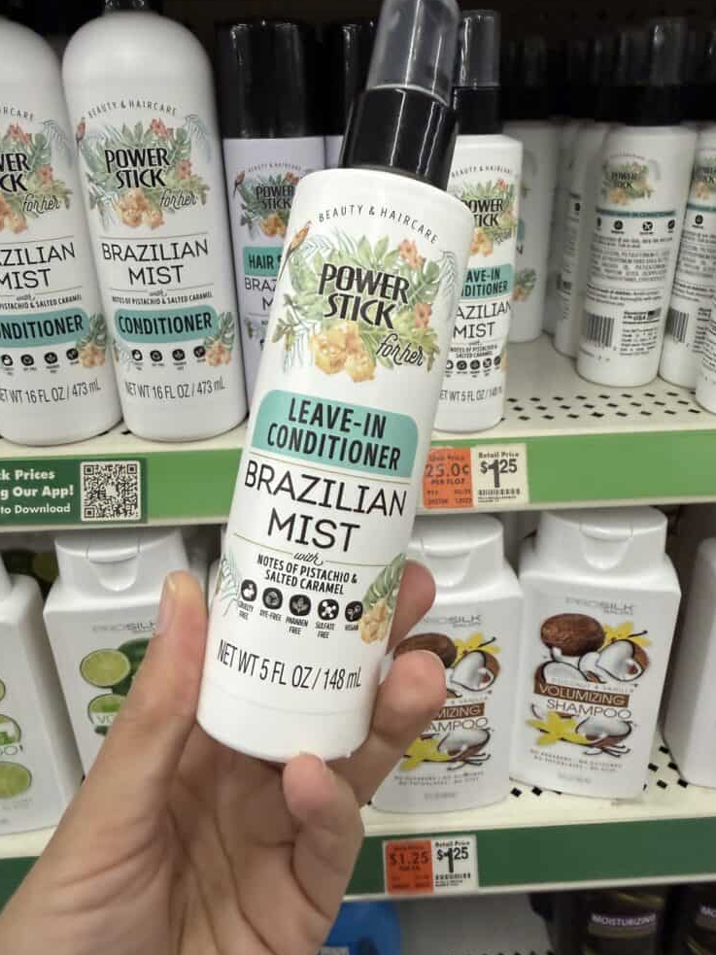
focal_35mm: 25
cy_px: 491
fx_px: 690
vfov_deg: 69.4
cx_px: 354
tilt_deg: -27.5
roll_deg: +1.2
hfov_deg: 54.9
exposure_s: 1/120
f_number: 2.2
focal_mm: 2.22
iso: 250
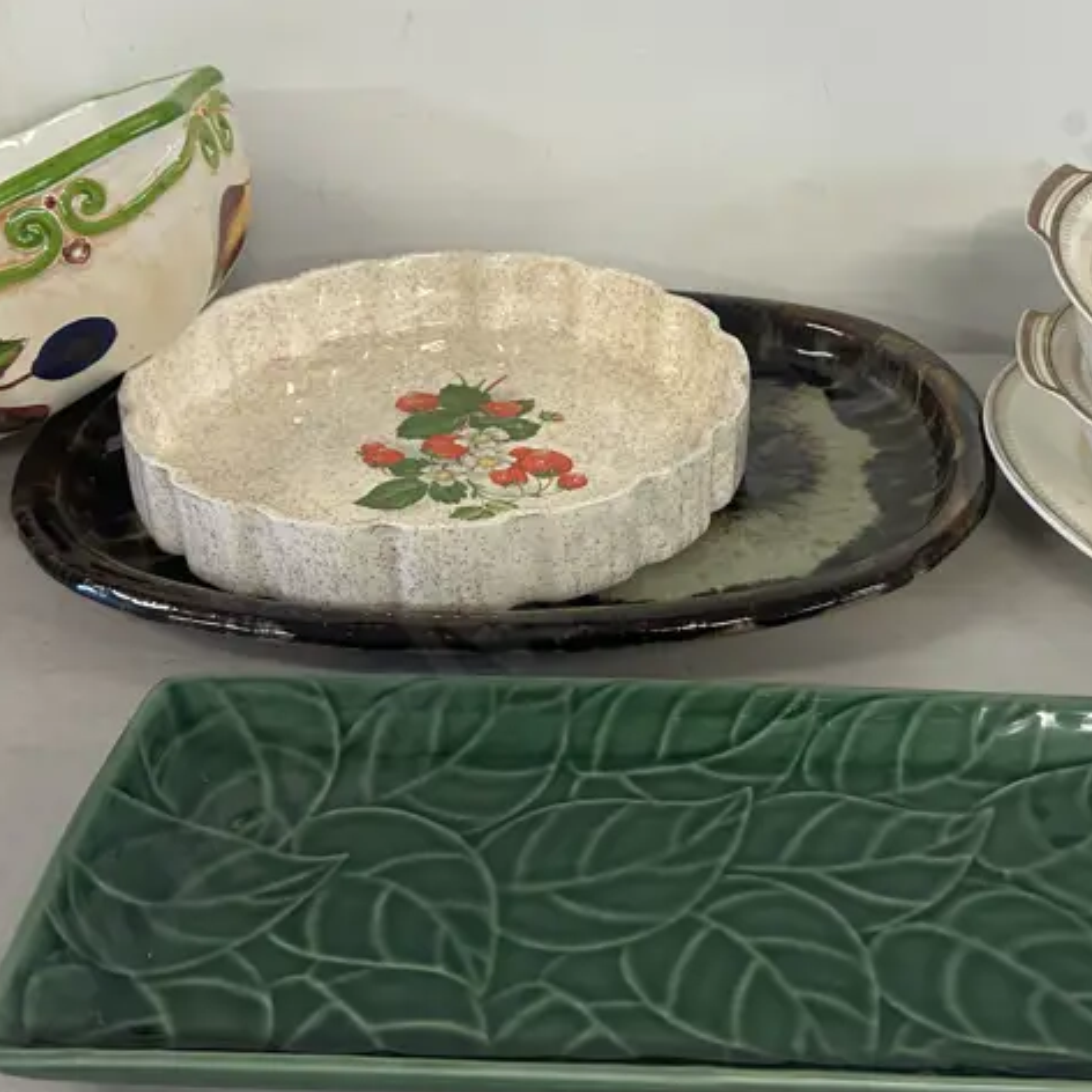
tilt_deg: -28.4
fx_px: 1642
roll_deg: -2.1
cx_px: 766
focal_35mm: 46
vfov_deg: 36.7
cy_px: 435
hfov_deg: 36.2
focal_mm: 6.86
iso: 160
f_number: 1.78
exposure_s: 1/100
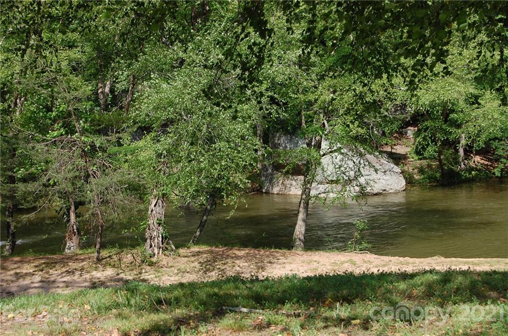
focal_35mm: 72
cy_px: 168
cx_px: 254
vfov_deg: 18.8
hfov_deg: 28.1
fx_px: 1014
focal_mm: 48
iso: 200
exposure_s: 1/250
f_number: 8
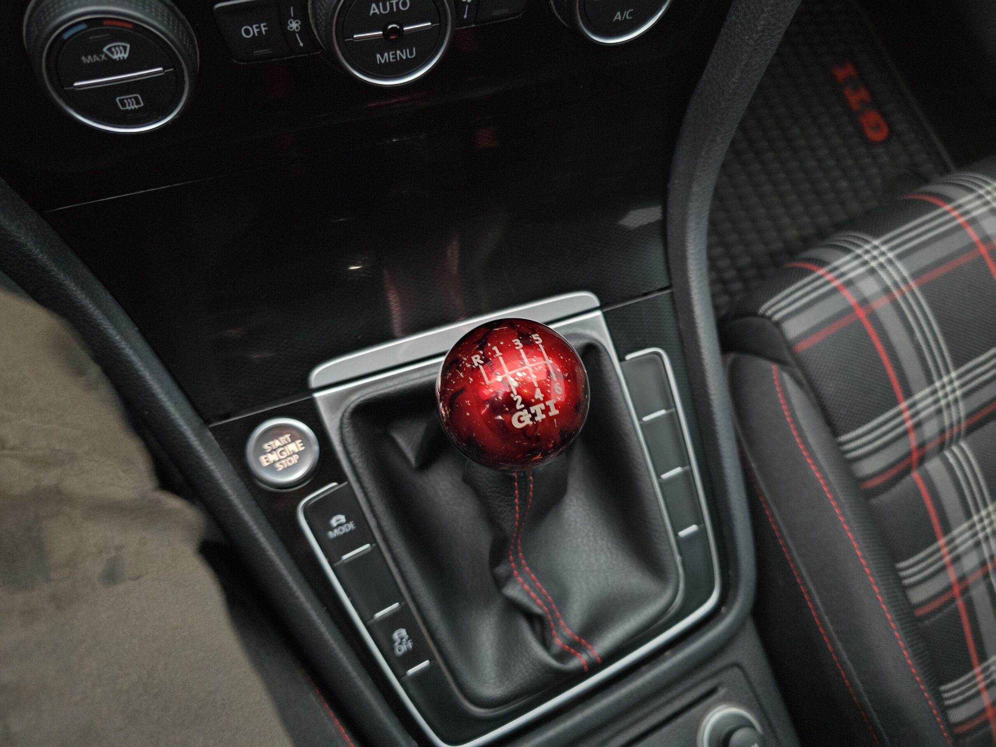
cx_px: 498
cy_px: 374
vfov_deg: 58.9
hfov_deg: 73.9
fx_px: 662
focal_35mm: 23
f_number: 1.7
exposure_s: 1/17.2
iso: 1250
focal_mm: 6.3
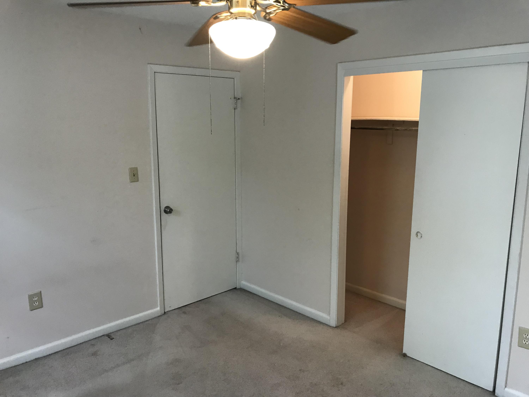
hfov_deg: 63.4
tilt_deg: -9.2
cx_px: 264
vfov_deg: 49.7
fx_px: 428
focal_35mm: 28
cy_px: 198
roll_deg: -0.3
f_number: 1.8
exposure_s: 1/30
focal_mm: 3.99
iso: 40
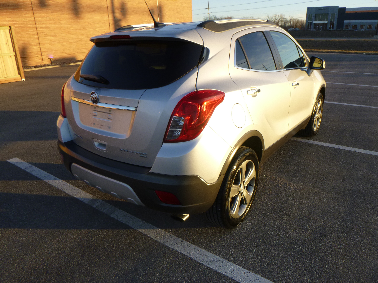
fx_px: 273
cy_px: 142
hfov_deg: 69.4
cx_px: 189
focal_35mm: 25
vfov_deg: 54.9
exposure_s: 1/125
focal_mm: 4.5
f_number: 3.9
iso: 100
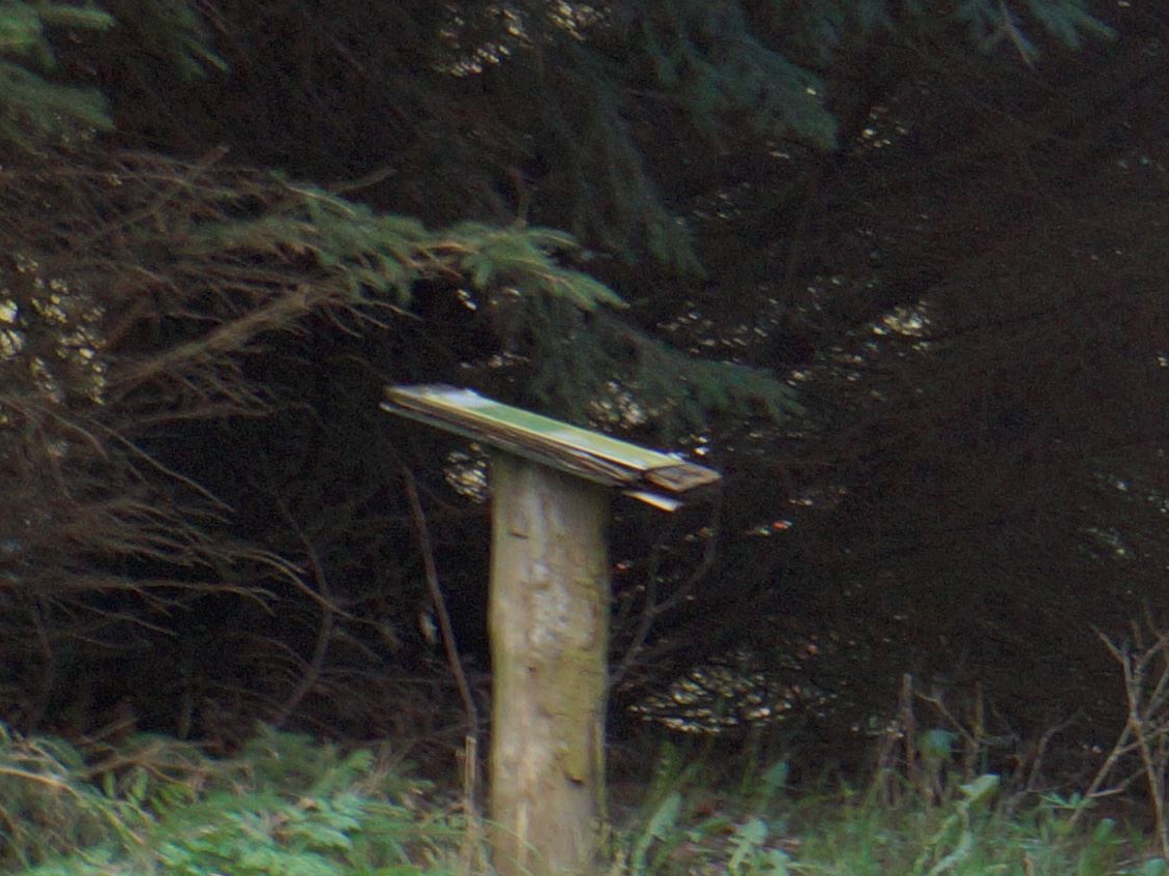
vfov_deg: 3.9
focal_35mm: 383
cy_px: 39
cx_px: 2519
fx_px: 12941
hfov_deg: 5.1
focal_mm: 55
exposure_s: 1/160
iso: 400
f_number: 5.6
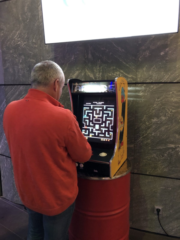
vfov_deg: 63.4
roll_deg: +0.5
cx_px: 90
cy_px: 120
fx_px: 194
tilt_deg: -10.2
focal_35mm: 28
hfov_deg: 49.7
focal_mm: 4
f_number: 1.8
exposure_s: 1/4
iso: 125
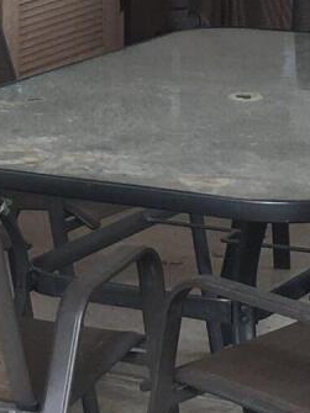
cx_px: -78
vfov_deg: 11.2
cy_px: -73
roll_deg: +0.0
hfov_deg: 8.5
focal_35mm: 173
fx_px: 2067
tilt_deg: -8.0
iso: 25
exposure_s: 1/377
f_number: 2.2
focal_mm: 4.15
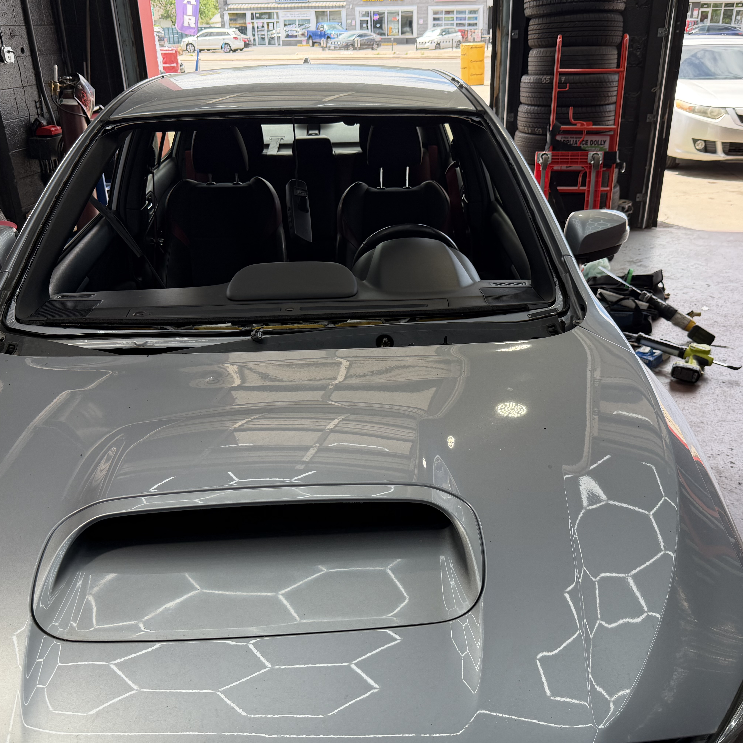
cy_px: 380
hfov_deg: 54.0
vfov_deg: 54.0
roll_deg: +1.0
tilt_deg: -25.1
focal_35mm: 30
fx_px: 729
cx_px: 379
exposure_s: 1/391
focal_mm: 6.76
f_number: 1.78
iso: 100
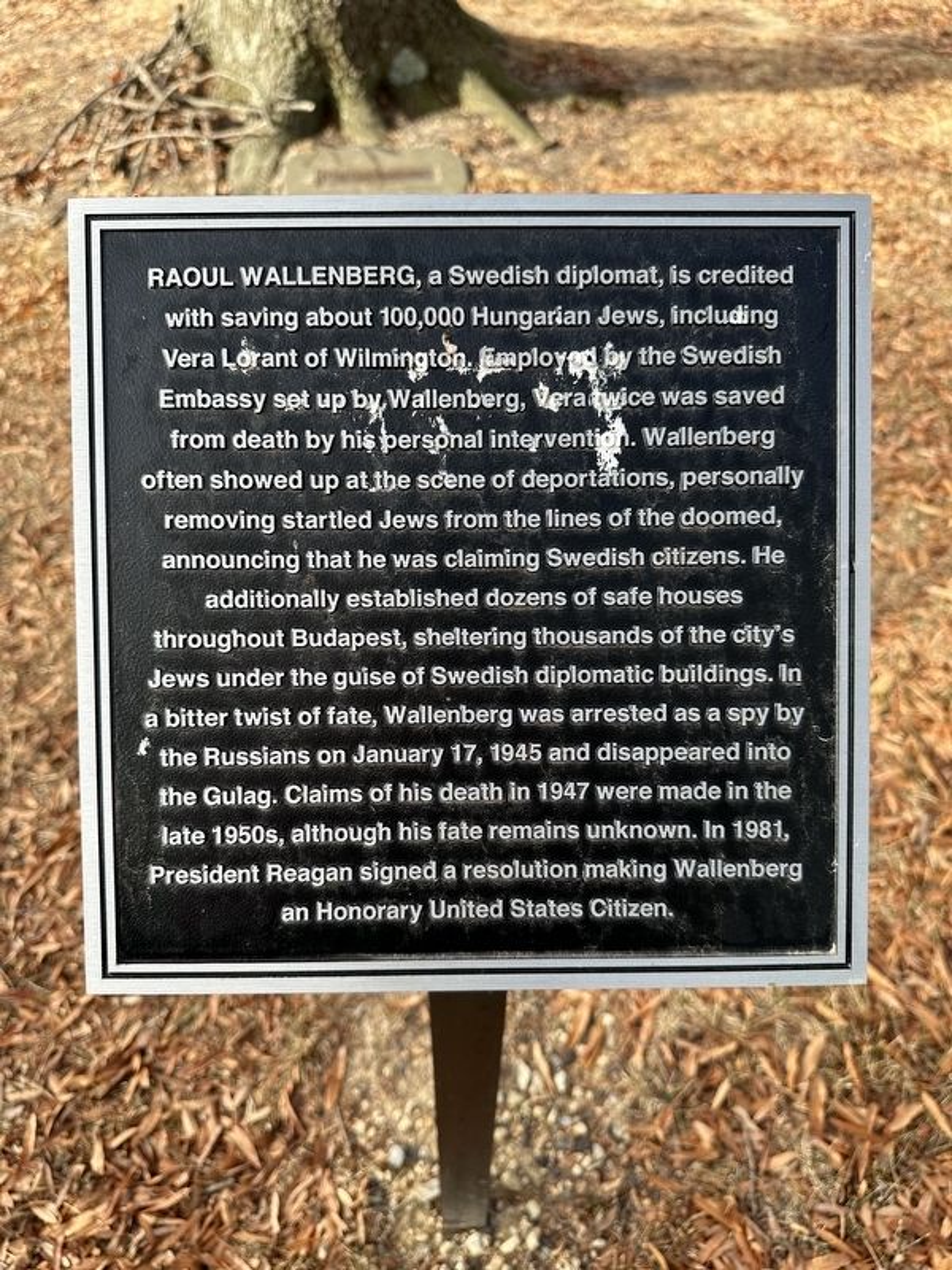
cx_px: 476
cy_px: 635
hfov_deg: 56.8
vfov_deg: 71.6
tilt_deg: -46.2
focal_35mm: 24
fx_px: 880
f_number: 1.78
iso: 80
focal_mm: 6.86
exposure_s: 1/927
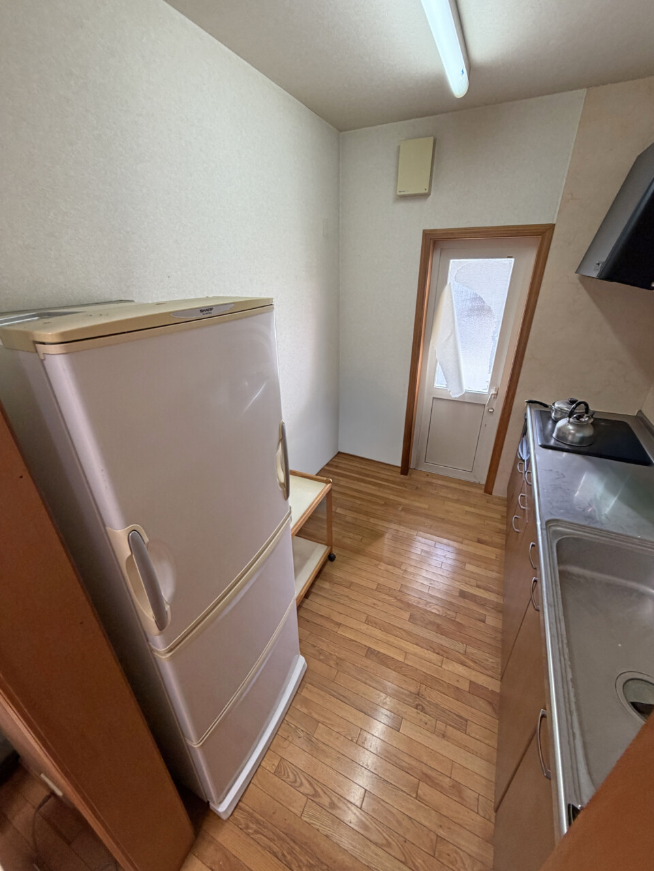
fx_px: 353
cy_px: 436
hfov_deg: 85.7
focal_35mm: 14
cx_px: 327
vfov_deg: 102.1
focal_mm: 2.22
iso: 250
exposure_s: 1/60
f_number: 2.2
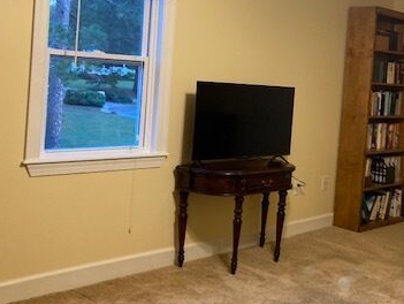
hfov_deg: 36.0
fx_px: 596
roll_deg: -4.6
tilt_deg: -5.1
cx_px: 335
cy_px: 96
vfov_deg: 28.4
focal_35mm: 51
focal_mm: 3.99
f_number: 1.8
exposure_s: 1/60
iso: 125
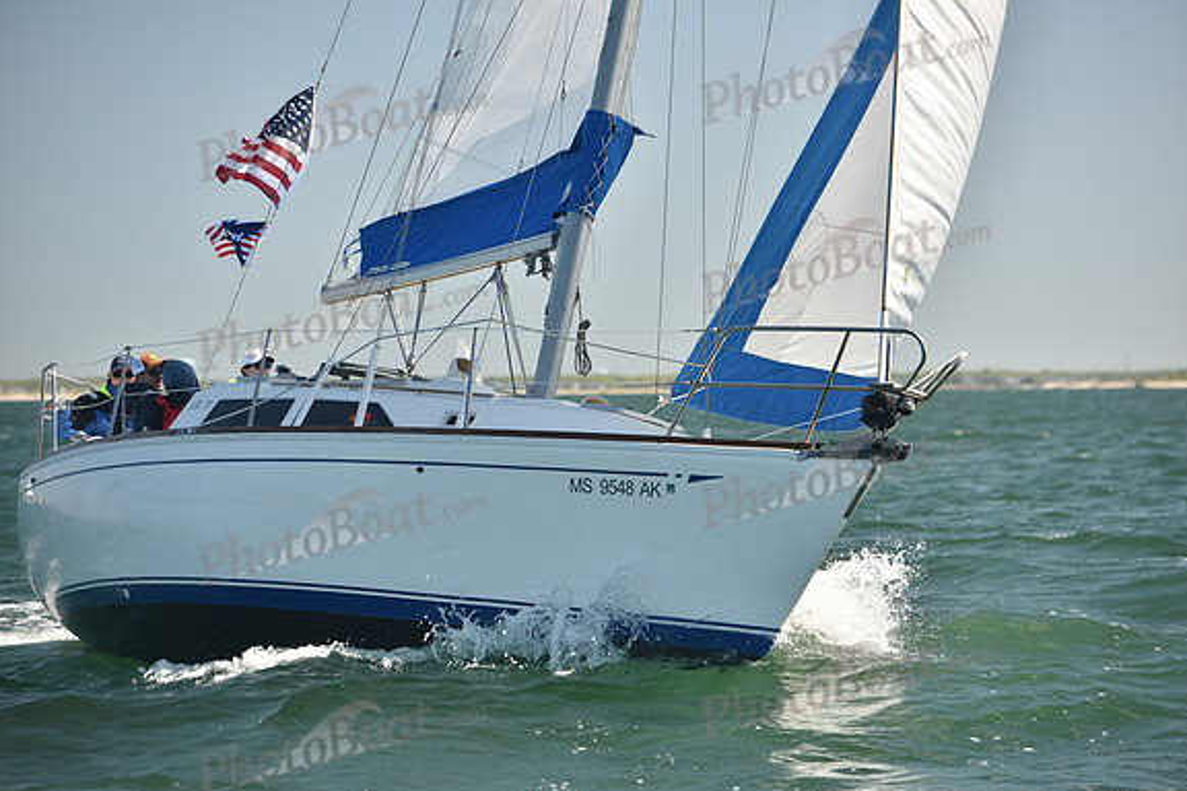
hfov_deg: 14.1
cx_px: 596
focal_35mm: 146
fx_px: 4814
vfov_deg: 9.4
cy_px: 397
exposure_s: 1/800
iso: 250
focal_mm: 145
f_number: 4
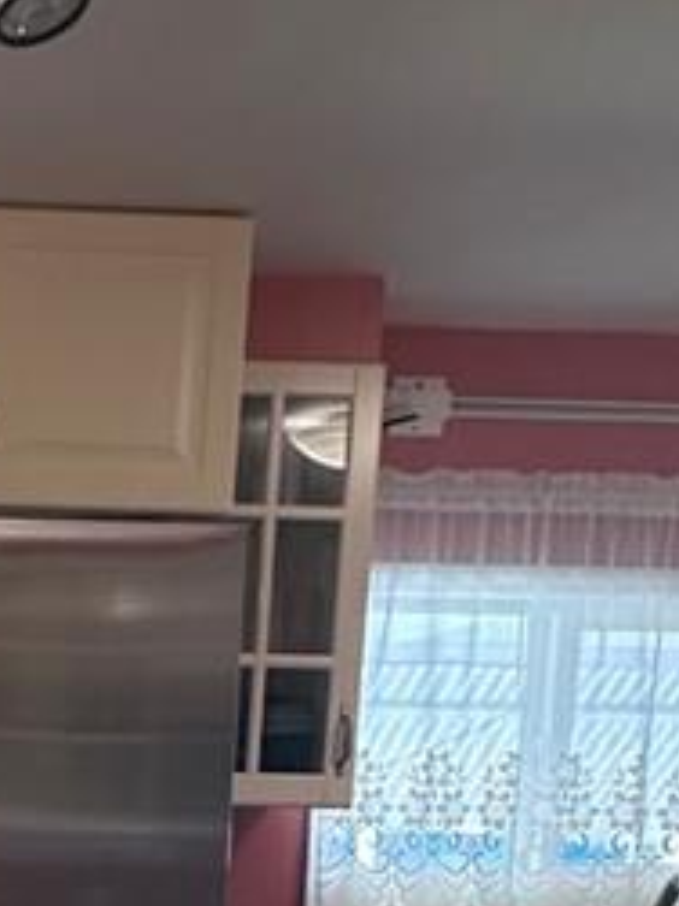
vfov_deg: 26.6
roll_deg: -1.1
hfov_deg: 18.4
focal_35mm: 67
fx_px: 1754
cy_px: 1003
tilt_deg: -7.4
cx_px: -448
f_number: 2.2
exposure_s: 1/60
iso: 250
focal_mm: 2.22
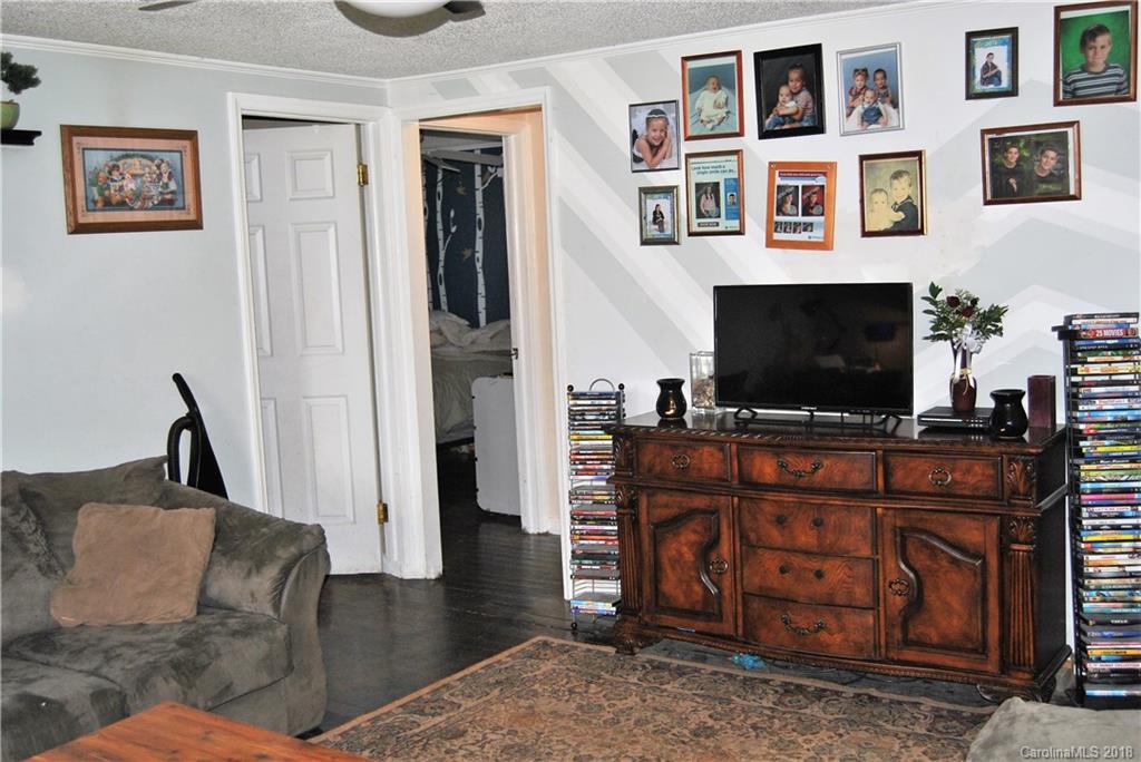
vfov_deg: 34.3
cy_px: 381
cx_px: 570
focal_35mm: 39
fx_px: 1237
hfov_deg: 49.5
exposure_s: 1/60
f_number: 4
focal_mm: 26
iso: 200
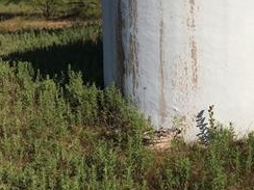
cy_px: 19
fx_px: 558
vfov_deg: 19.0
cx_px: 271
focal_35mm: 76
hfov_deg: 24.2
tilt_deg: -1.9
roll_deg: +0.4
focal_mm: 4.15
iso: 25
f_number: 2.2
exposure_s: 1/4049
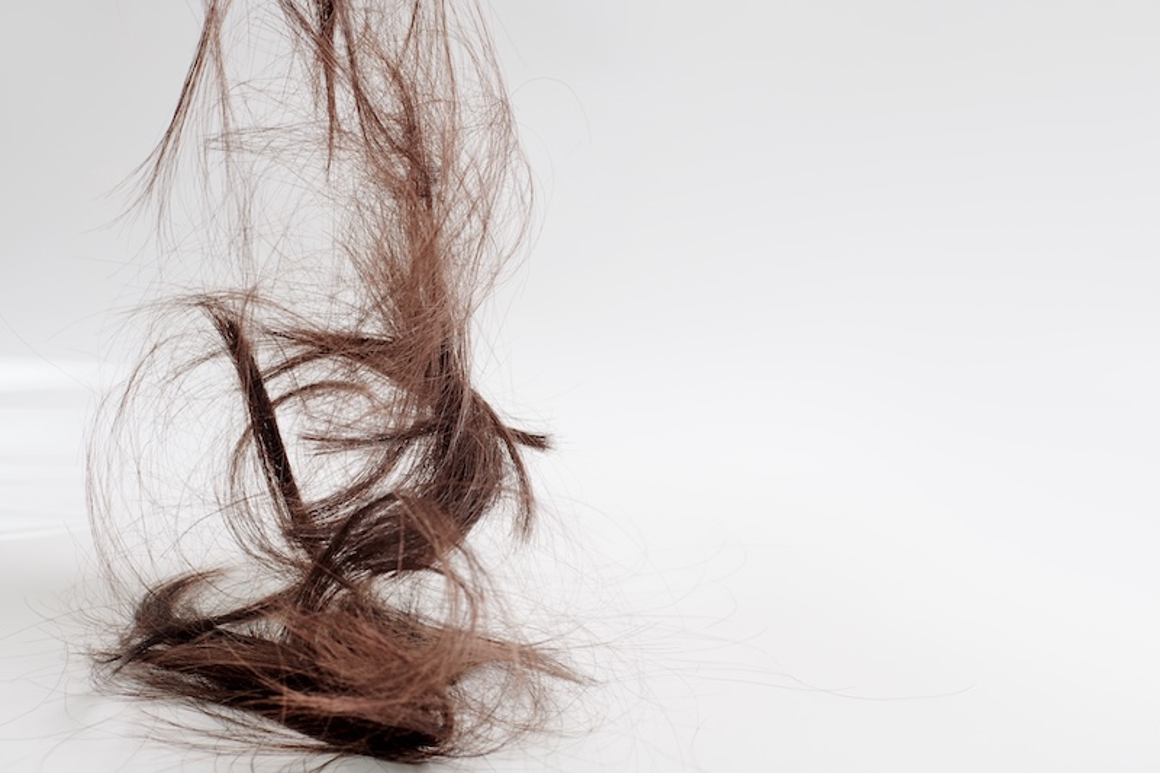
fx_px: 1611
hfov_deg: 39.6
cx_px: 580
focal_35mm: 50
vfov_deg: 27.0
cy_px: 386
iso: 1000
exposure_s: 1/80
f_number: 11
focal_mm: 50
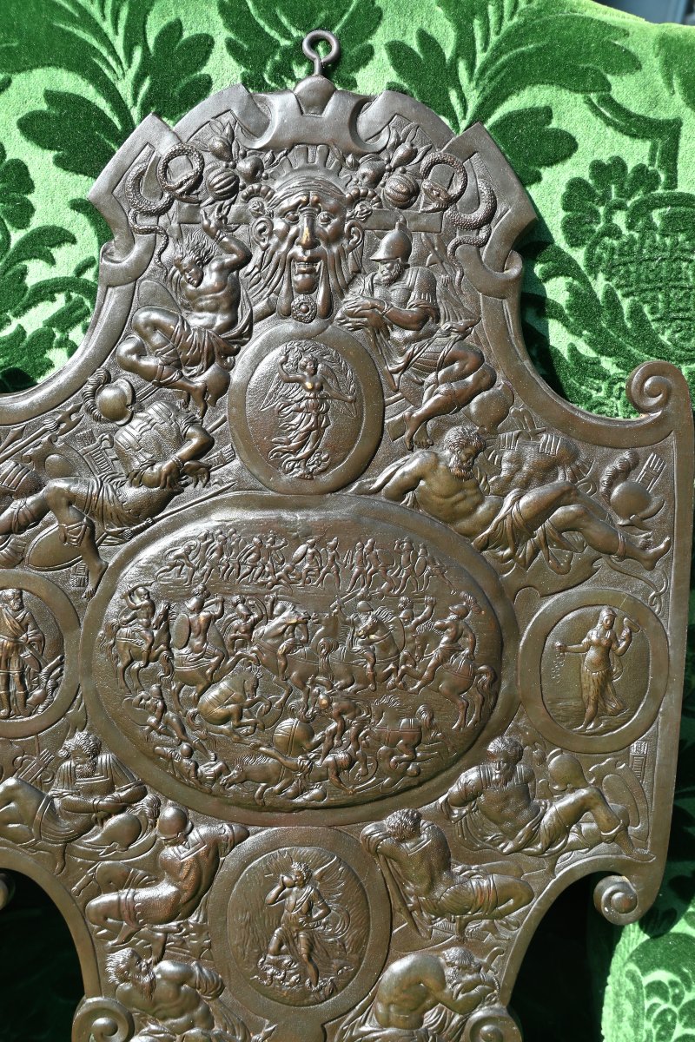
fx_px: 1129
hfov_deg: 34.2
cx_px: 348
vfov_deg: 49.6
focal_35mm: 39
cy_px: 521
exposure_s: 1/250
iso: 140
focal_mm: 26
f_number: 5.6
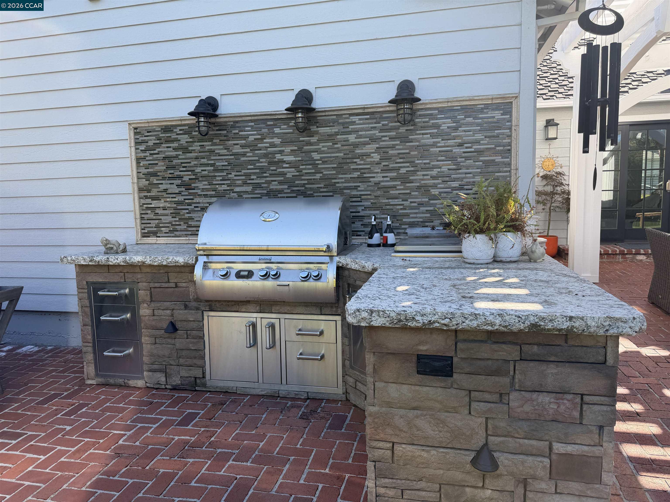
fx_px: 465
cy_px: 251
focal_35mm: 24
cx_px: 335
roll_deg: +1.9
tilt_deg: -6.9
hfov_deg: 71.6
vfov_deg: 56.8
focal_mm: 6.76
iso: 80
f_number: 1.78
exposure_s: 1/822
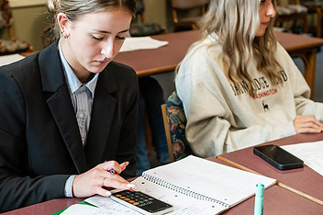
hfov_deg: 30.3
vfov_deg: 20.6
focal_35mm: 66
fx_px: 592
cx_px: 111
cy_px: 106
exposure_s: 1/200
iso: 1600
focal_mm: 40
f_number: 3.5
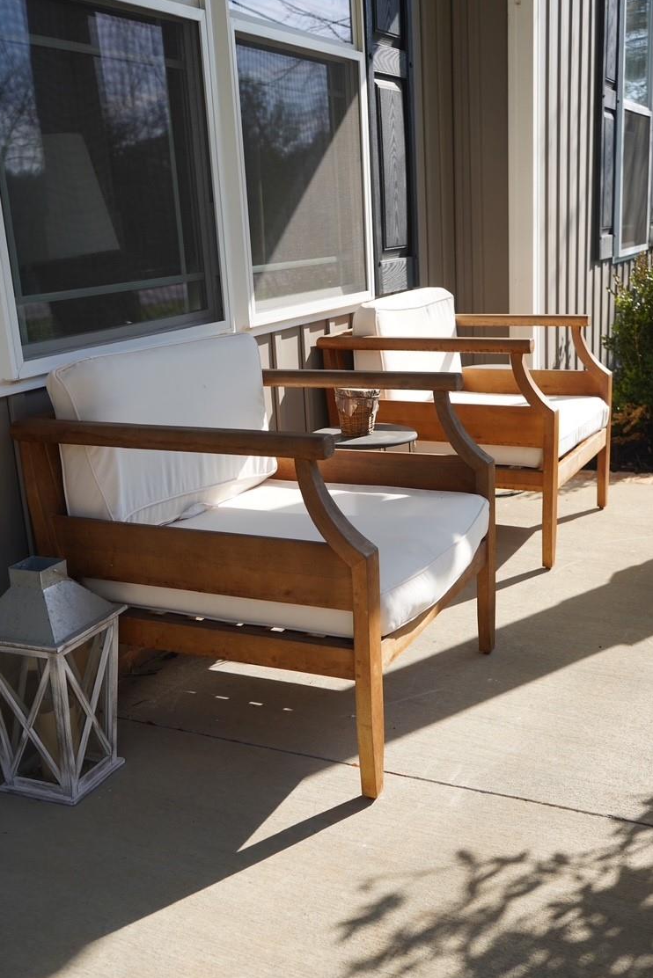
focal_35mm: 38
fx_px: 1033
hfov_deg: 35.1
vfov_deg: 50.6
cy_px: 532
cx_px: 334
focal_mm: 33
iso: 100
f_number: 5.6
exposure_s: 1/320
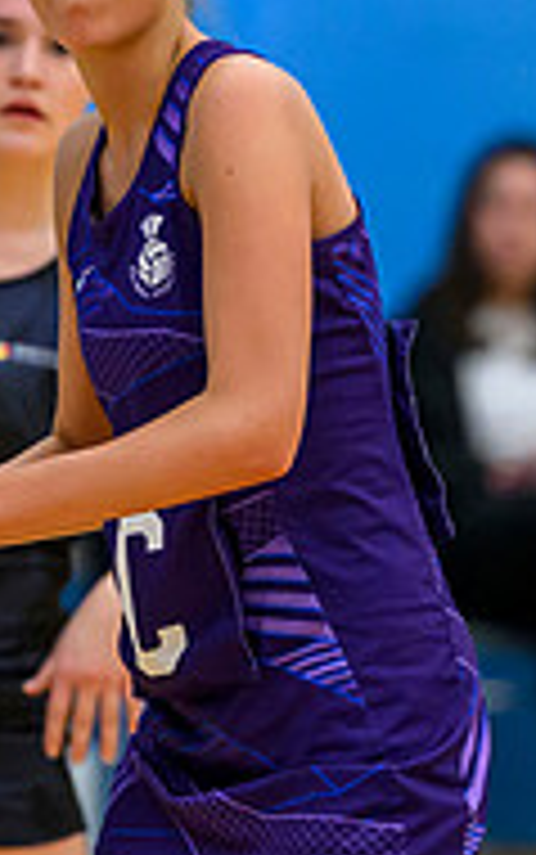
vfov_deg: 2.4
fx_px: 20607
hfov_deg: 1.5
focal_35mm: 883
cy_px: 280
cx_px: 14
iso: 4000
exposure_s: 1/800
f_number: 2.8
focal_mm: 200
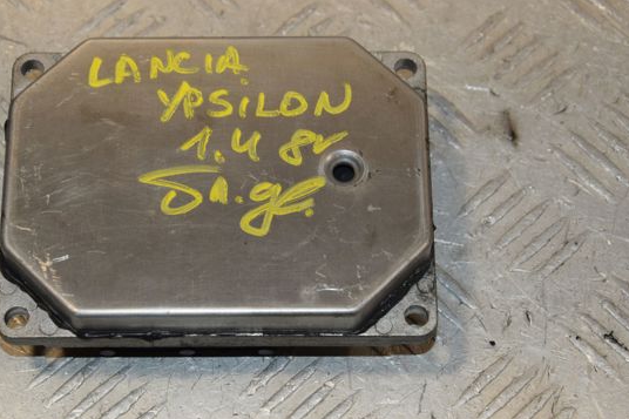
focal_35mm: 111
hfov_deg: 18.4
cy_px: 174
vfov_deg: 12.3
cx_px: 259
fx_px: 1939
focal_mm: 62
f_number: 8
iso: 800
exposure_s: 1/200
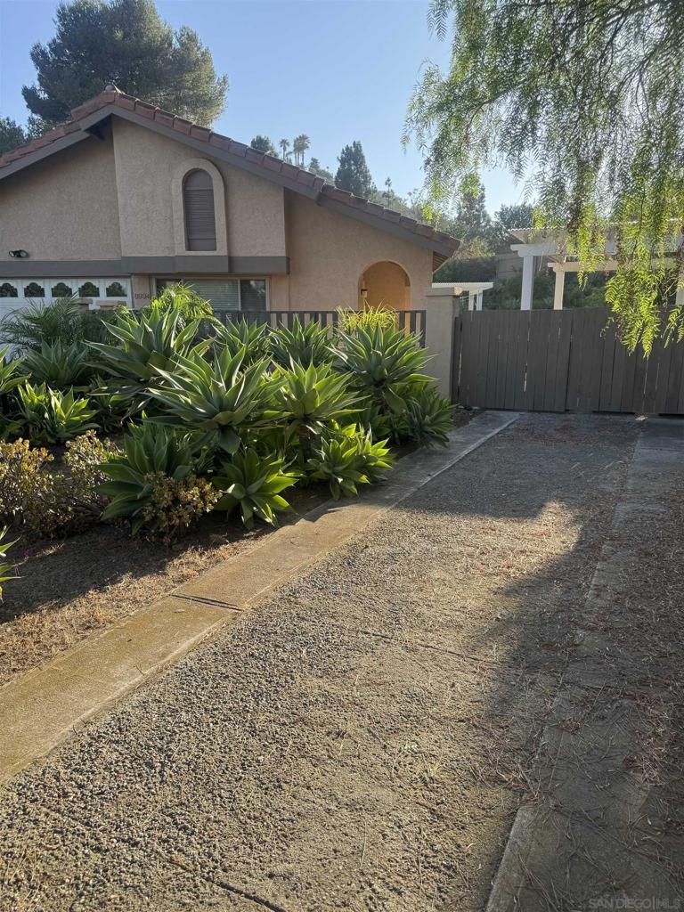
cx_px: 342
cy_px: 456
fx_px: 632
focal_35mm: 24
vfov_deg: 71.6
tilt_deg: -15.0
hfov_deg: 56.8
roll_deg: +0.0
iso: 80
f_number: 1.78
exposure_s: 1/1238
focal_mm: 6.76
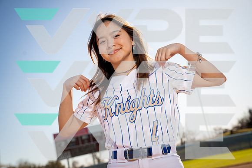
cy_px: 84
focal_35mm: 59
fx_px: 413
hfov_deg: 33.9
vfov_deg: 23.0
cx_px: 126
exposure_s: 1/250
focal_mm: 59
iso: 100
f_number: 5.6
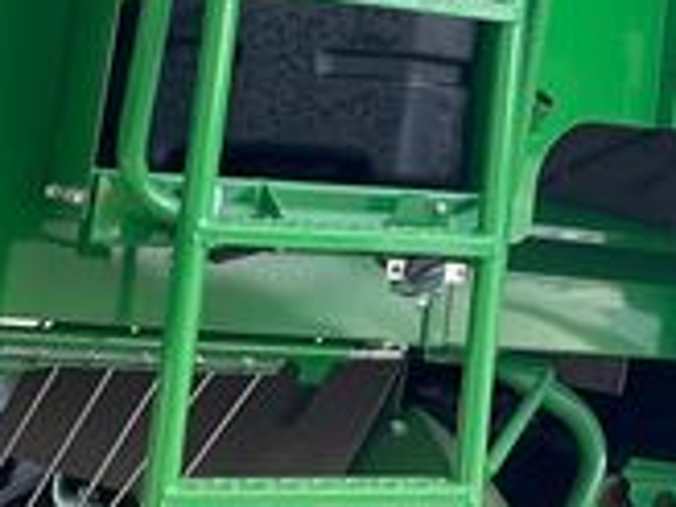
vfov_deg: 14.7
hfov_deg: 19.2
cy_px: -124
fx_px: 1894
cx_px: 785
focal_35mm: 97
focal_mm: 3
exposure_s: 1/236
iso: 16
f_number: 1.8
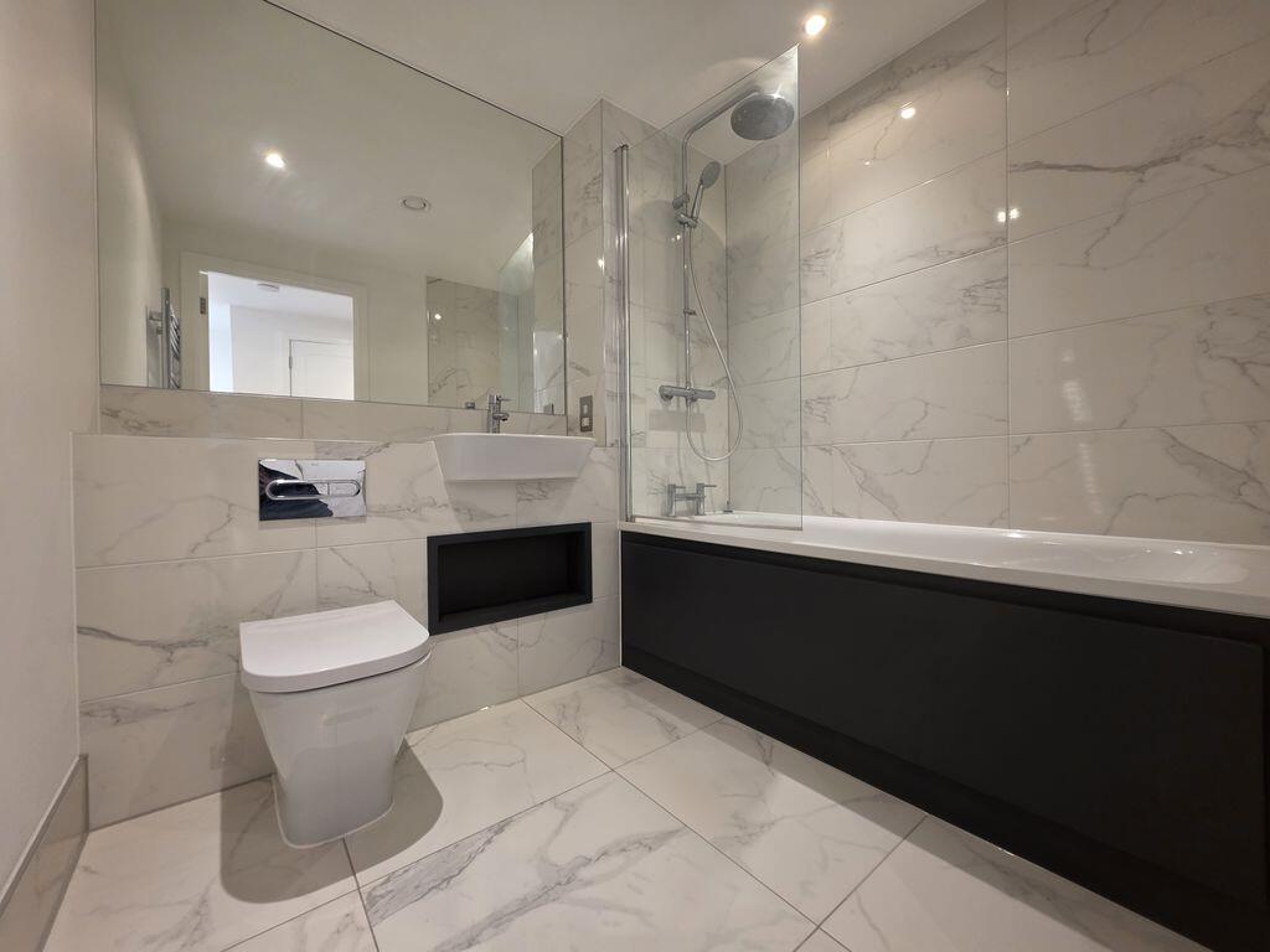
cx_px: 635
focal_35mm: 13
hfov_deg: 106.2
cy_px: 476
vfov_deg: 89.9
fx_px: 477
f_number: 1.9
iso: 200
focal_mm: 2.2
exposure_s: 1/50
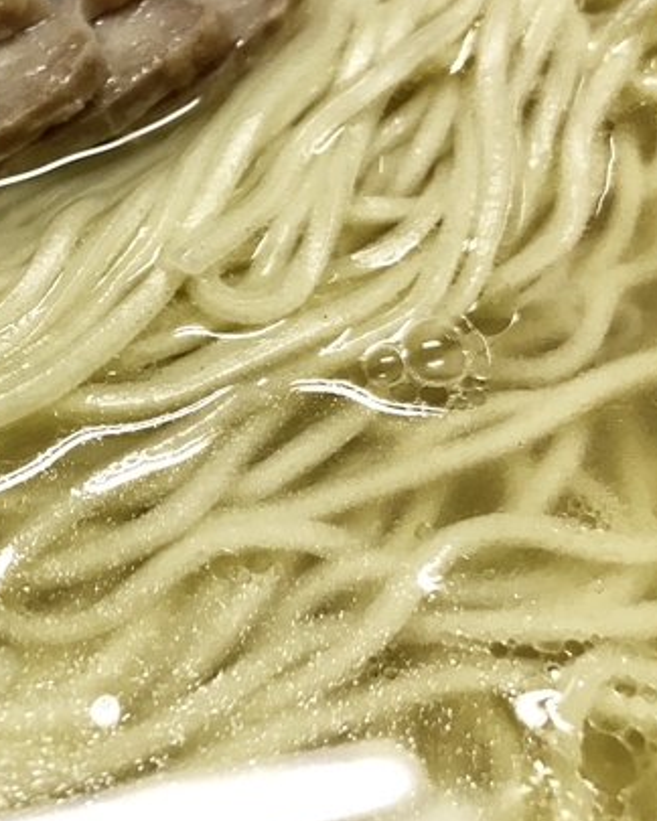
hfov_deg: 26.4
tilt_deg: -49.9
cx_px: -26
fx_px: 1313
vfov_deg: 34.4
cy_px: 278
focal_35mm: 54
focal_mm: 3.99
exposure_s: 1/20
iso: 40
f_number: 1.8
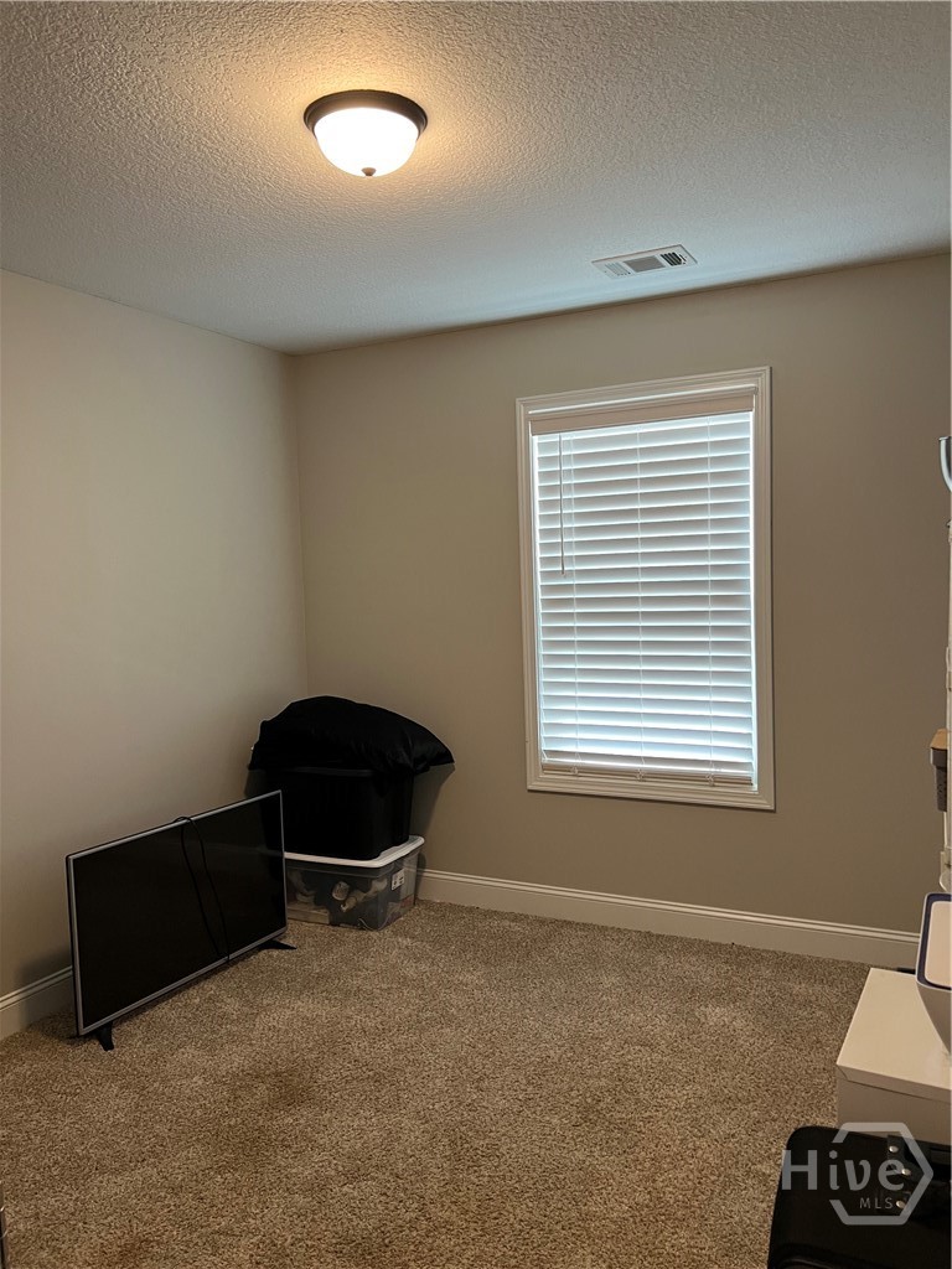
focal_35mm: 26
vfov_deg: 67.3
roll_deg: +2.1
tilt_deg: -3.8
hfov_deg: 53.1
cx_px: 476
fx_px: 953
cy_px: 634
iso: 160
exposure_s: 1/60
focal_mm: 5.7
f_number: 1.5
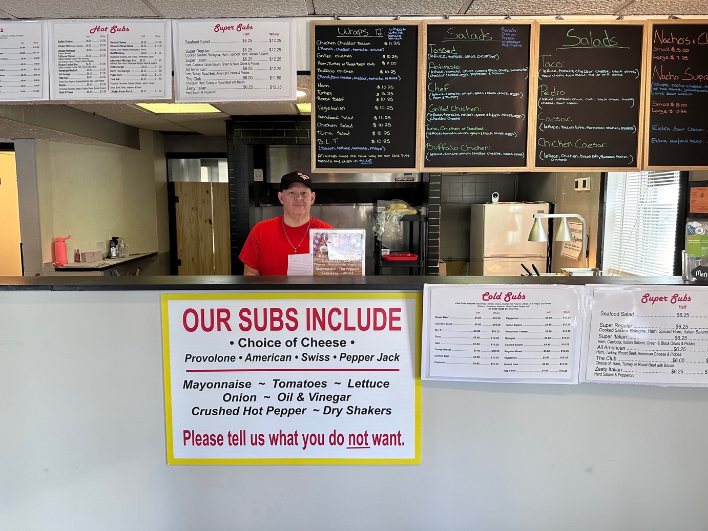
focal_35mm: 25
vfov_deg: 54.9
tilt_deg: -6.3
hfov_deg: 69.4
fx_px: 511
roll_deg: +0.1
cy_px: 255
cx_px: 348
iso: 250
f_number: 1.78
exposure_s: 1/120
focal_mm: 6.86
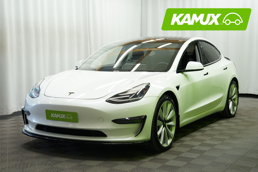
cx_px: 129
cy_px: 86
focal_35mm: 60
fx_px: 430
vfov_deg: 22.6
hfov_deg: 33.4
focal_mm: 60
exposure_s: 1/20
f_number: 5.6
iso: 500
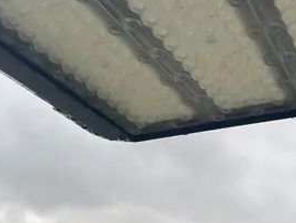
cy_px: 26
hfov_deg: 35.5
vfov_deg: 26.7
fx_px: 454
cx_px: 216
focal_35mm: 53
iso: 125
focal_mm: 5.1
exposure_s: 1/65
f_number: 1.6
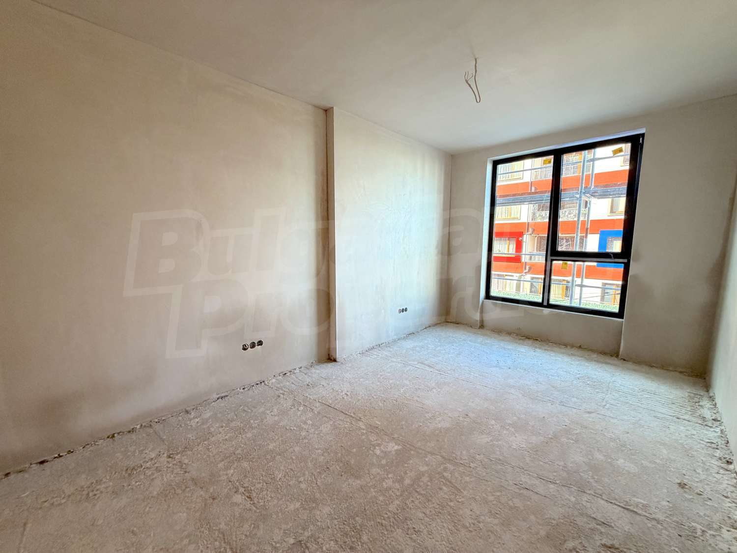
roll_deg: -0.8
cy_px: 276
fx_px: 298
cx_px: 368
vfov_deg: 85.7
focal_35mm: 14
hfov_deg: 102.1
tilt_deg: -6.5
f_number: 2.2
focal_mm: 2.22
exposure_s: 1/121
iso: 200
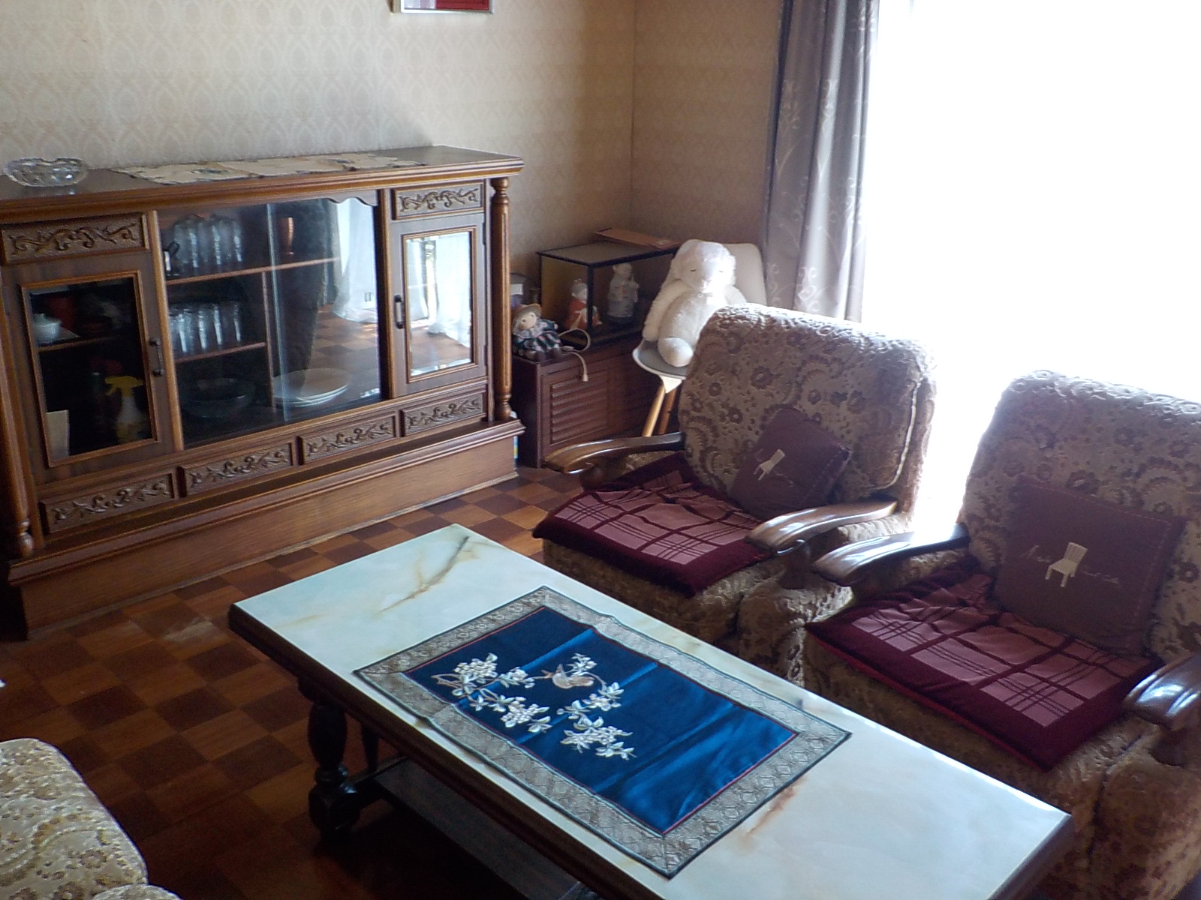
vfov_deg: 46.8
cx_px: 600
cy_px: 450
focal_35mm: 30
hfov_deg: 60.0
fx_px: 1041
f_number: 3.3
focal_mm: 4.1
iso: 200
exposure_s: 1/30
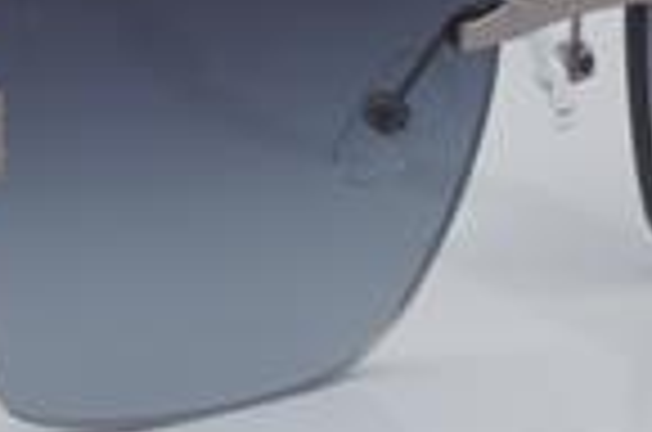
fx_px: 3741
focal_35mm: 207
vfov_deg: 6.6
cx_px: 117
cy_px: 126
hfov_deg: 9.9
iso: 100
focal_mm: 50
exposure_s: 1/4
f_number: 32
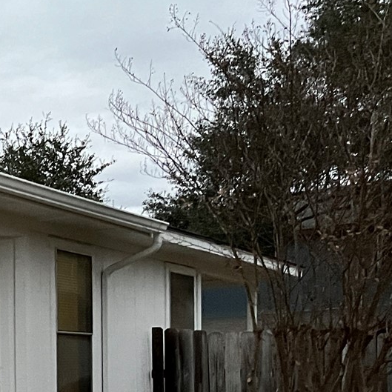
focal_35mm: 89
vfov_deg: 18.9
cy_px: 406
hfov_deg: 16.2
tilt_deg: -1.2
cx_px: -327
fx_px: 1140
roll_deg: +2.4
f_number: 1.6
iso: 500
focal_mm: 5.1
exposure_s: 1/60
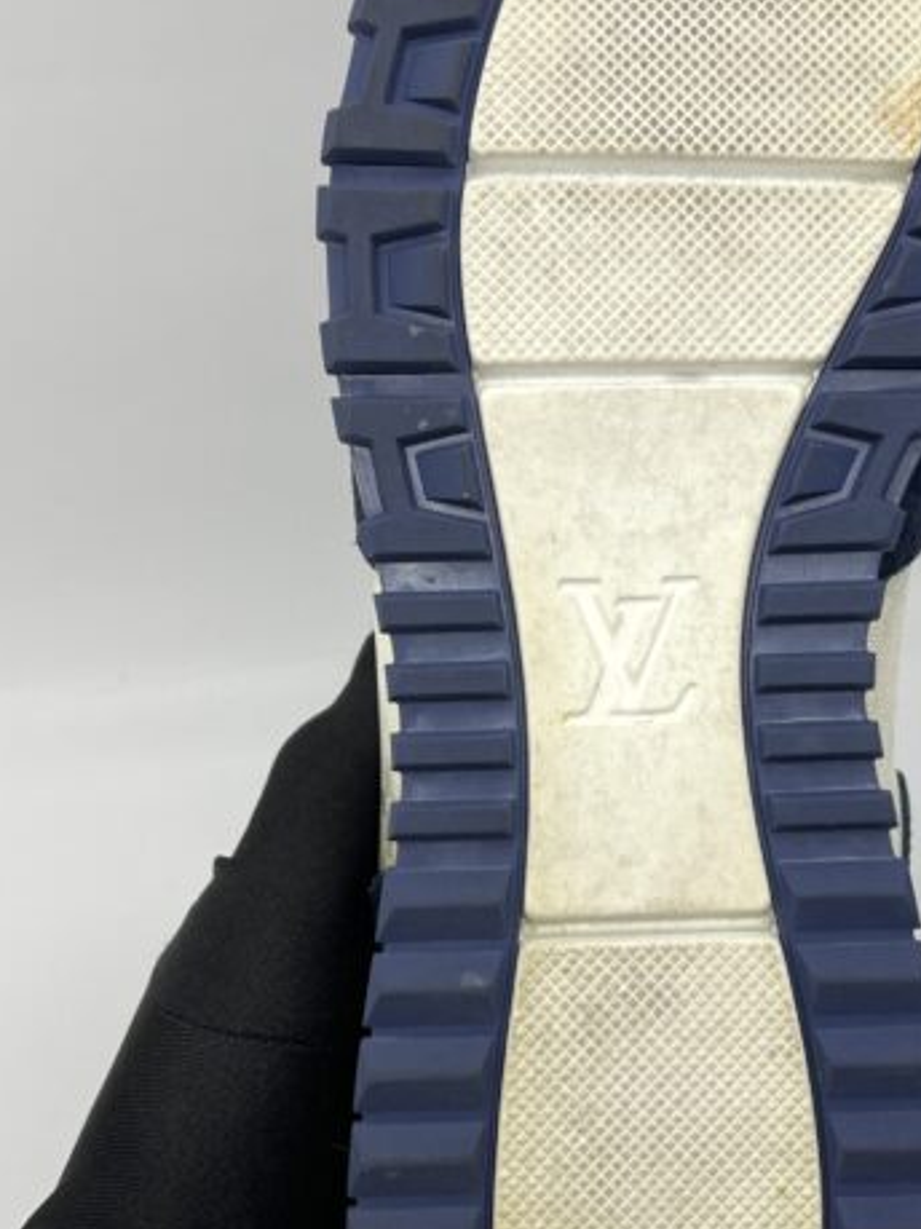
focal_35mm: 58
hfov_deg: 25.1
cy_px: 683
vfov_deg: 33.2
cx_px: 632
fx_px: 2059
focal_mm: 5.7
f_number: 1.5
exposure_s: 1/119
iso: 32
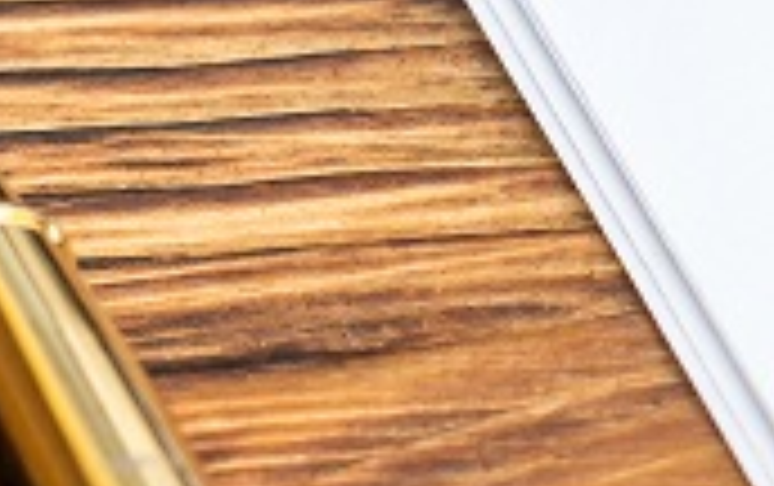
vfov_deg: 4.6
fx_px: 5999
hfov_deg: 7.2
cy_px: 38
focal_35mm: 284
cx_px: 1426
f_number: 10
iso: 200
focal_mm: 40
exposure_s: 1/160
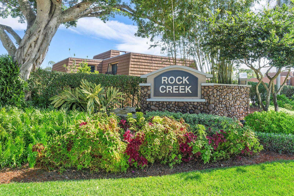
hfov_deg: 67.4
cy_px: 98
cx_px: 147
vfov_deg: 47.9
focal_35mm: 27
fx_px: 220
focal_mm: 18
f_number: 11
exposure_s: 1/50
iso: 160
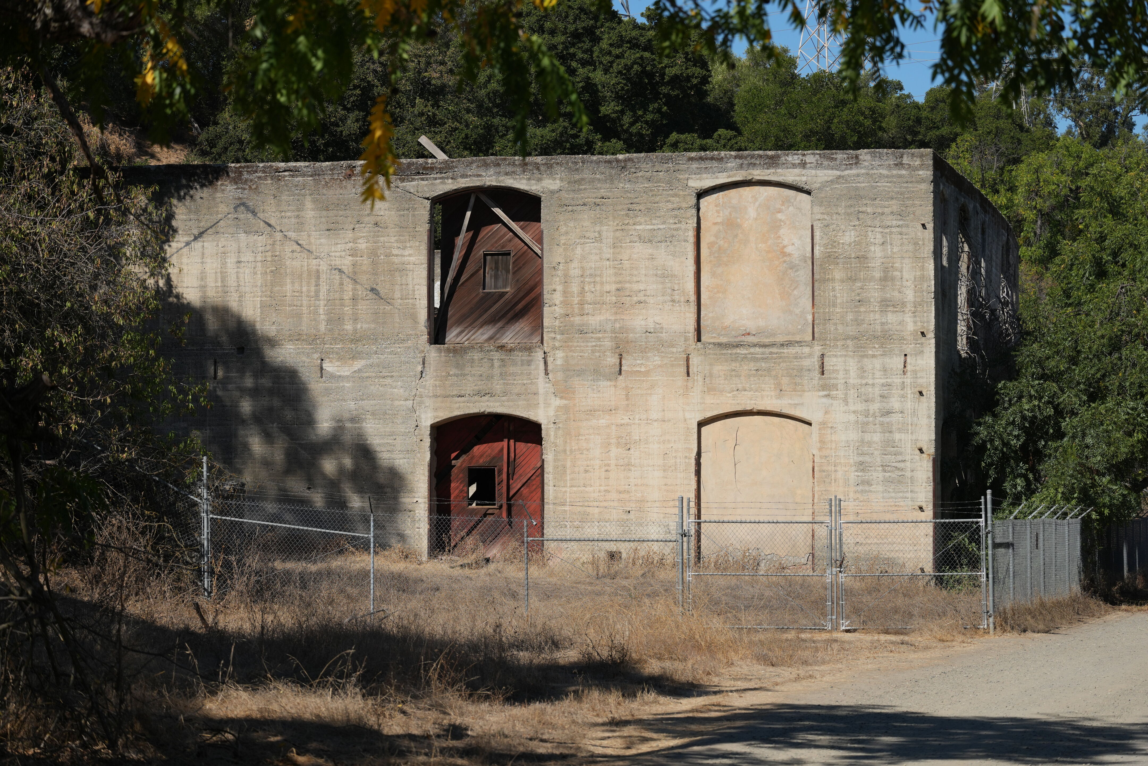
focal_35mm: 100
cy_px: 383
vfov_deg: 13.7
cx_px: 574
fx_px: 3189
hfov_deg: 20.4
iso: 320
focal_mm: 100
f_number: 4.5
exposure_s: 1/3200
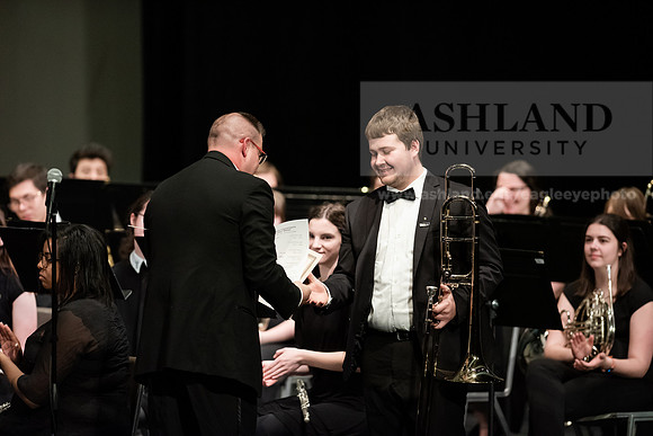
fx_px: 5443
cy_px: 218
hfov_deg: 6.9
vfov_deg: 4.6
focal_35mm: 300
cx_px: 326
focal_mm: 300
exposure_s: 1/250
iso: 4000
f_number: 3.2
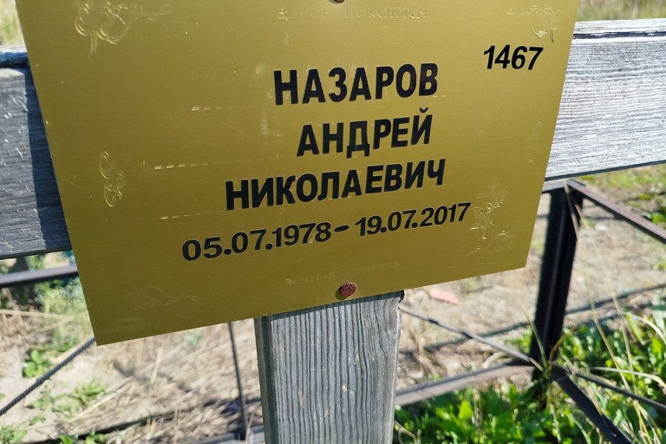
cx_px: 340
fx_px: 481
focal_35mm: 26
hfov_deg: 69.4
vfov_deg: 49.4
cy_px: 193
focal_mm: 5.31
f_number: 1.7
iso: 50
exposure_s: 1/539
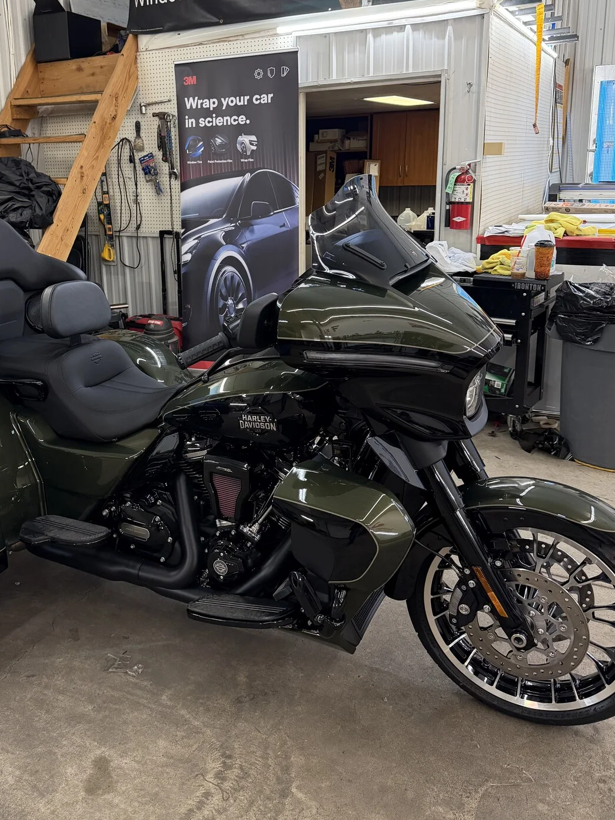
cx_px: 228
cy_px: 334
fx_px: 735
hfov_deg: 45.0
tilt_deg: -12.4
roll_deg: +2.3
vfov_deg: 58.0
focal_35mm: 31
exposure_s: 1/120
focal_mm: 6.76
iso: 320
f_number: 1.78
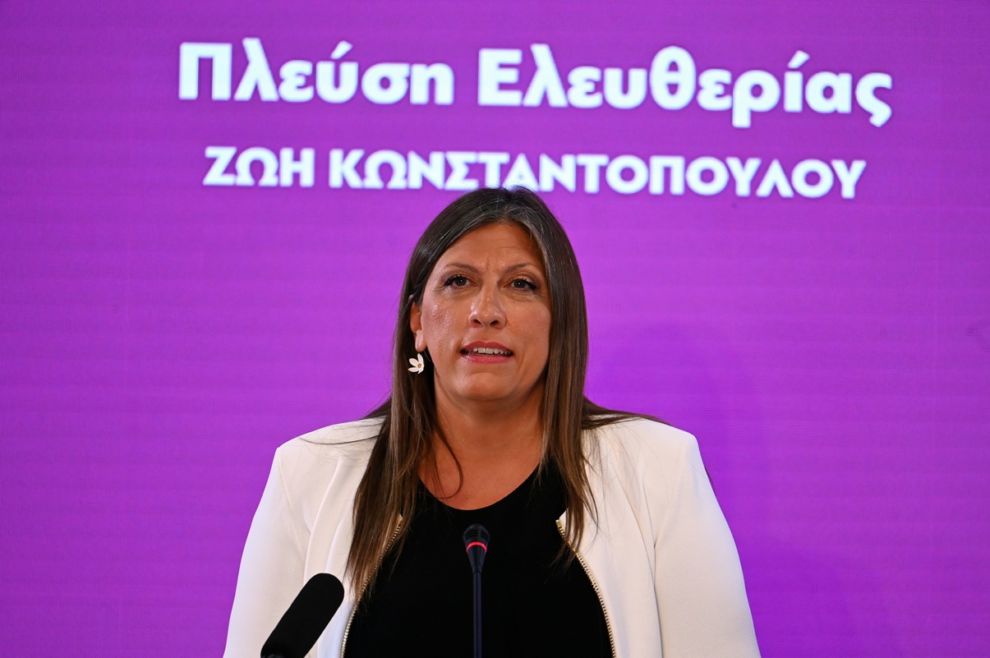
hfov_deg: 4.1
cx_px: 495
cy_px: 329
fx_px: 13737
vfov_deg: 2.7
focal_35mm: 500
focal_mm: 500
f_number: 6.7
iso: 2500
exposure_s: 1/160
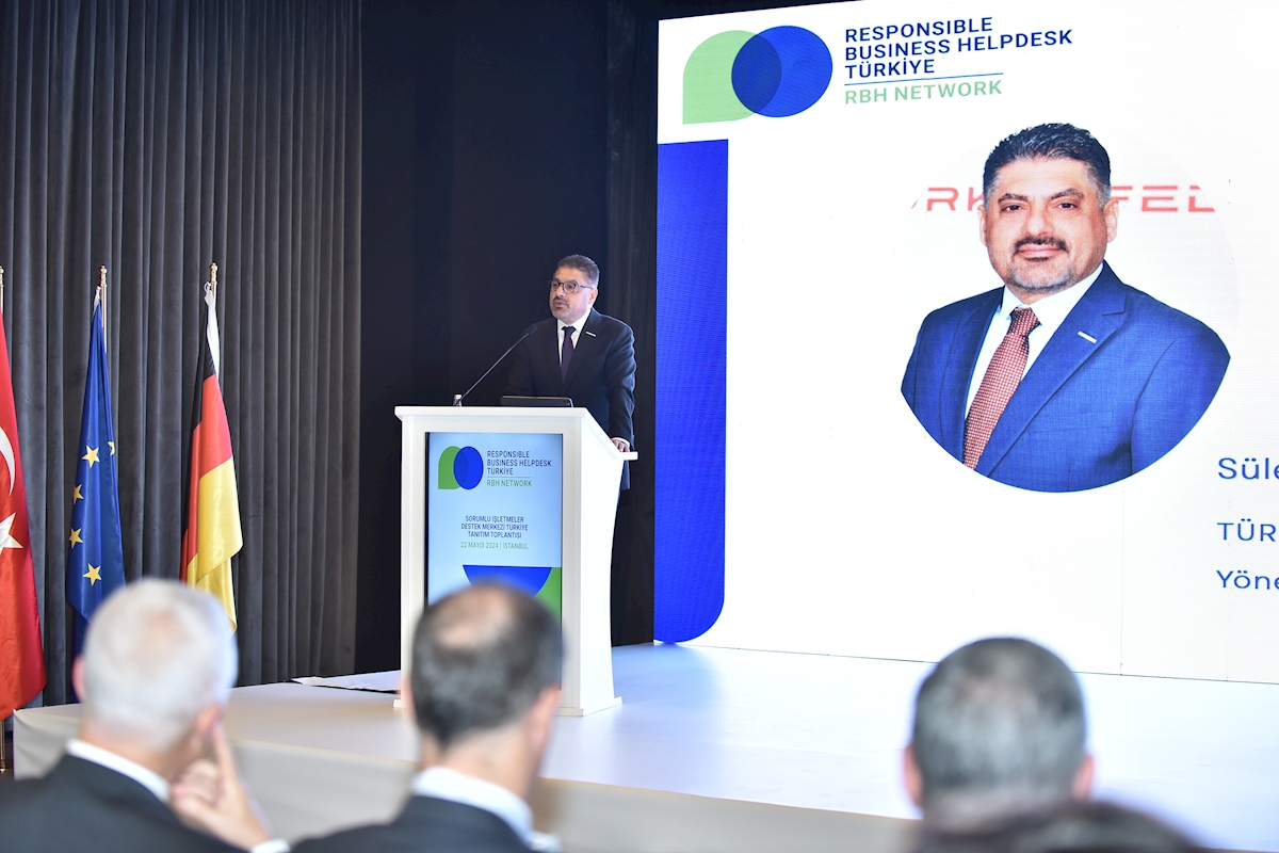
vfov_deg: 19.5
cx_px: 640
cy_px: 426
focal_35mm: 70
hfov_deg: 28.8
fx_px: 2487
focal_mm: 70
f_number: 2.8
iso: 1000
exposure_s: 1/200
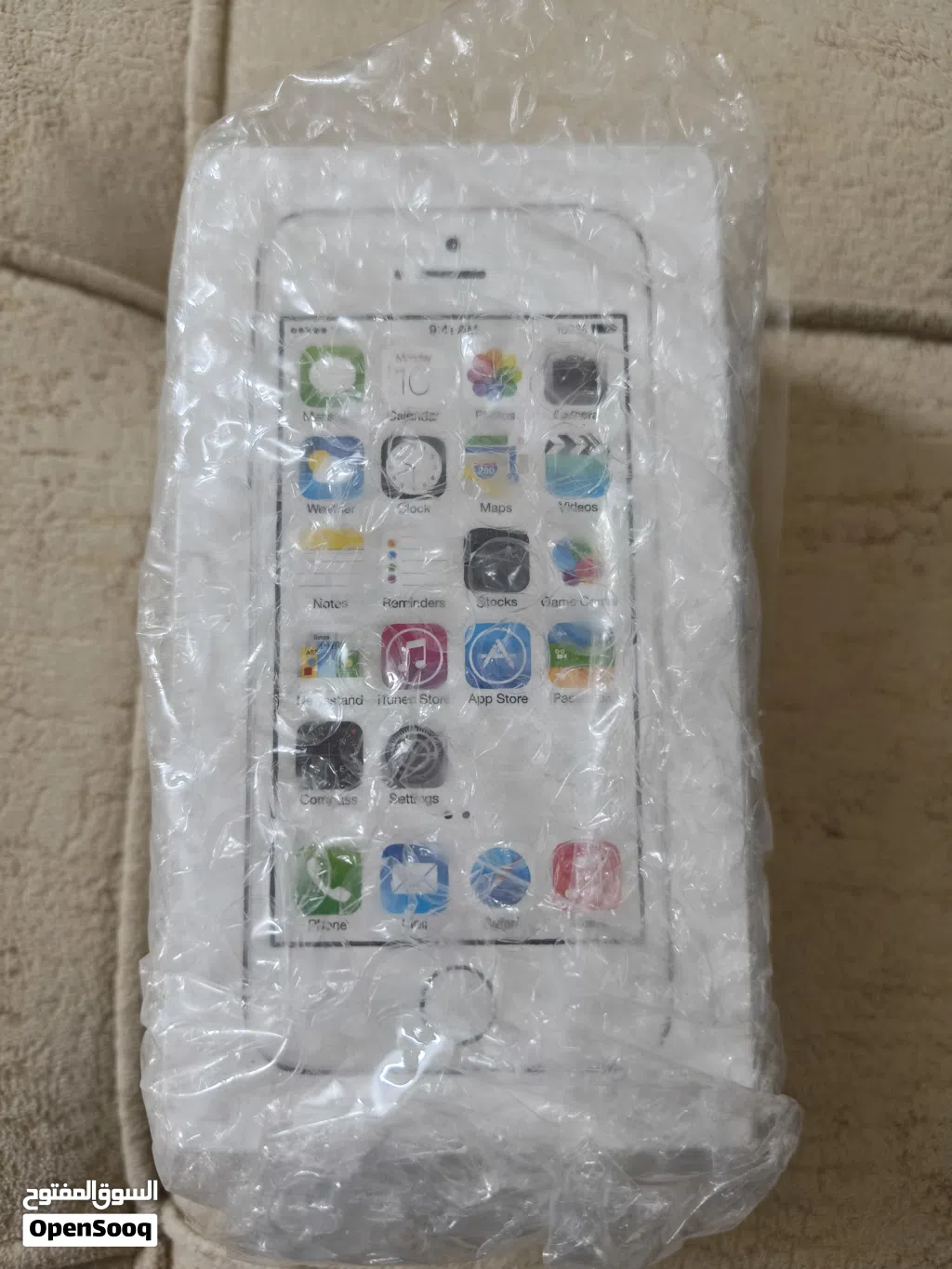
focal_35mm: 23
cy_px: 634
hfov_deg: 58.9
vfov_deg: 73.9
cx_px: 476
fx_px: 843
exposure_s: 1/120
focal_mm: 5.56
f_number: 1.8
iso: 392
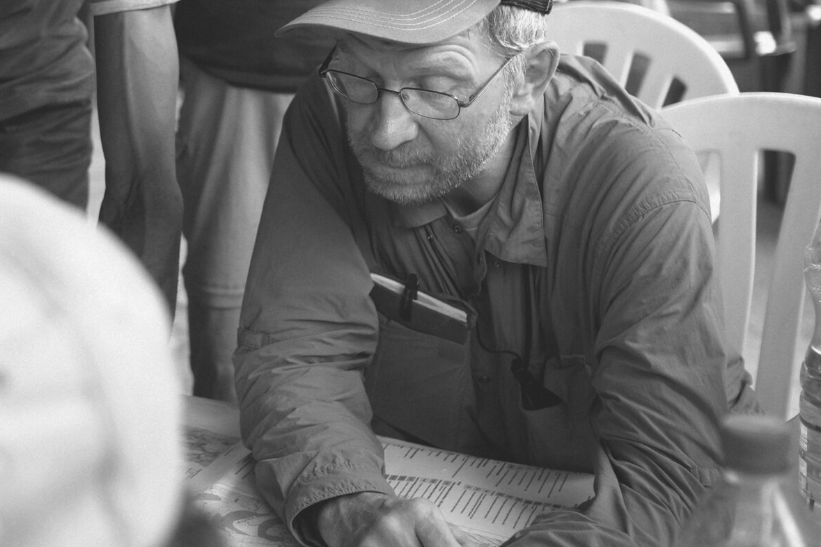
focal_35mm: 76
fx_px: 1733
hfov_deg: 26.0
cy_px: 42
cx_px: 114
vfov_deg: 17.6
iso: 200
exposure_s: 1/125
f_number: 2
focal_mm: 23
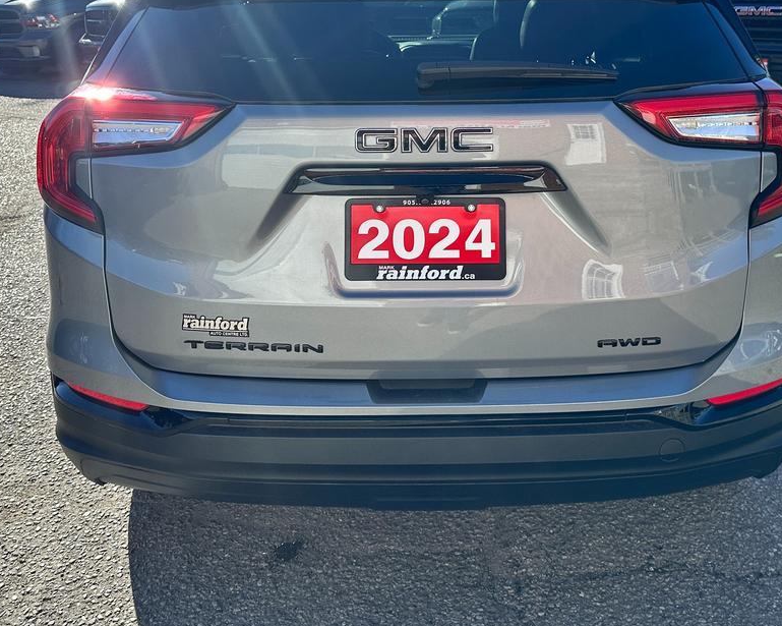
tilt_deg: -12.6
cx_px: 442
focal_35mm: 39
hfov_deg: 46.7
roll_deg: +0.7
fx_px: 903
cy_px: 176
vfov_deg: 37.5
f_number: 1.78
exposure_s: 1/2469
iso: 80
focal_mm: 6.86
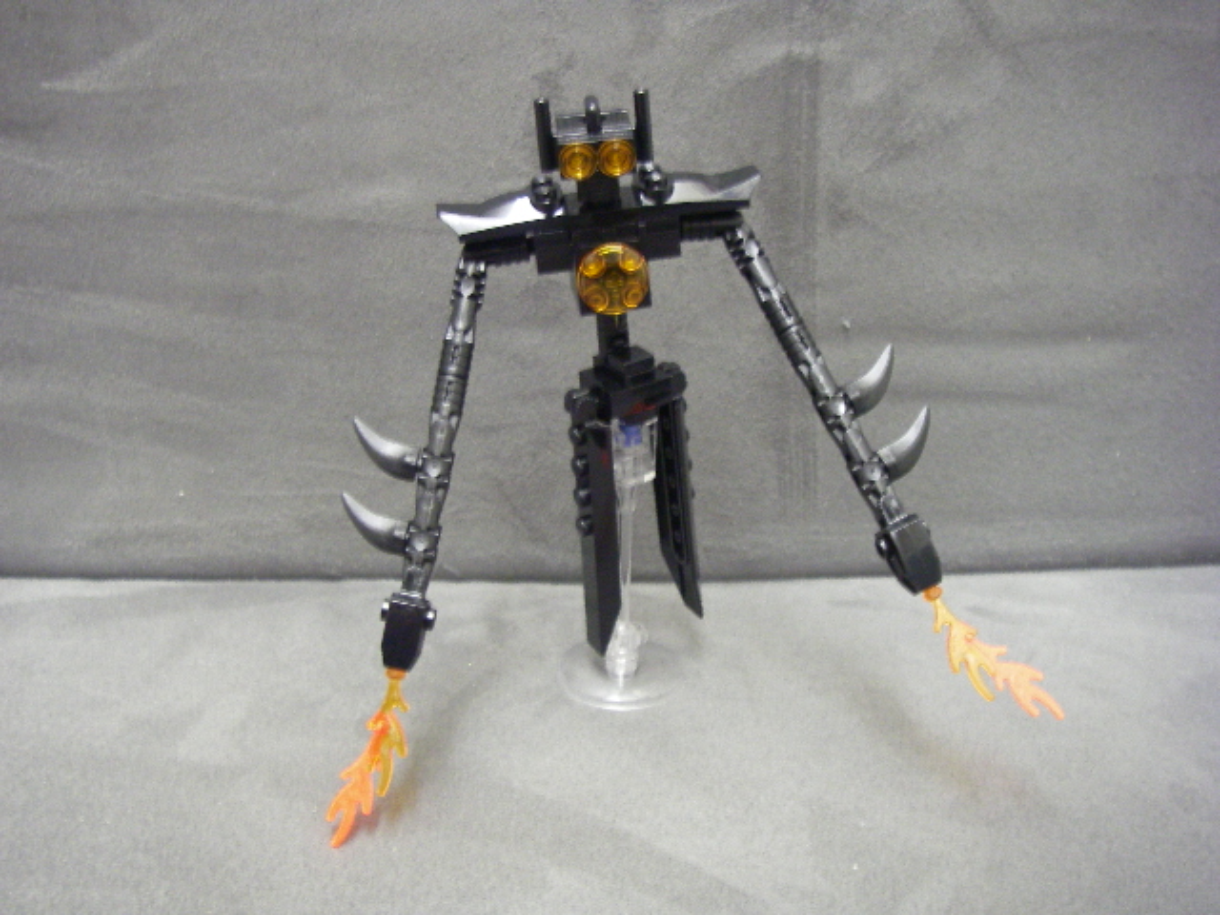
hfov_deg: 49.0
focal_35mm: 38
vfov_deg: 37.7
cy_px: 458
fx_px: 1339
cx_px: 610
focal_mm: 6.3
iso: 320
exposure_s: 1/4
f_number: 3.3
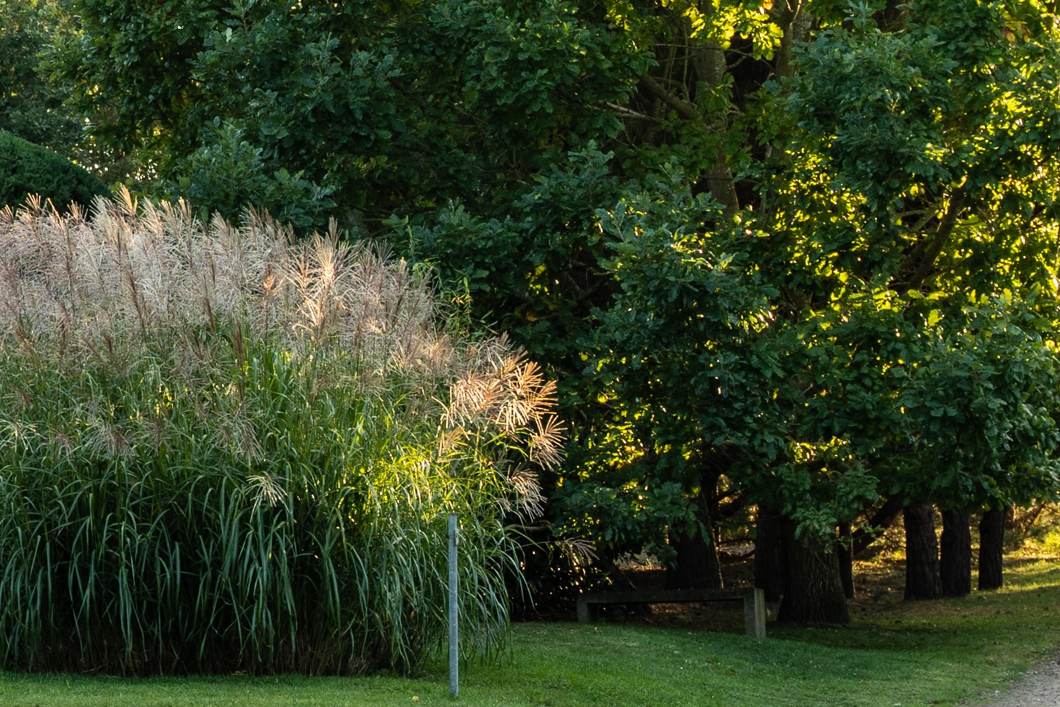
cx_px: -389
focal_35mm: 165
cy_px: 98
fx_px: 4861
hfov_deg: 12.0
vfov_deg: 8.3
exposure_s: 1/100
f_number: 8
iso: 100
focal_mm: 44.3
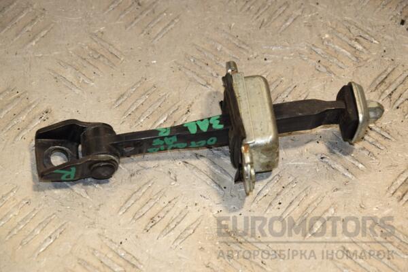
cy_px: 136
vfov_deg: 8.7
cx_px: 204
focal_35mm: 158
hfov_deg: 13.0
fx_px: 1785
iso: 800
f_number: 8
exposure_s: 1/200
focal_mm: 105
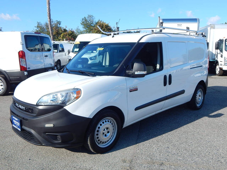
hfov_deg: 58.4
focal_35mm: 31
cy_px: 85
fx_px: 203
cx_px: 114
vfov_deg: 45.4
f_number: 3.2
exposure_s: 1/1250
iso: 125
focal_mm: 5.6
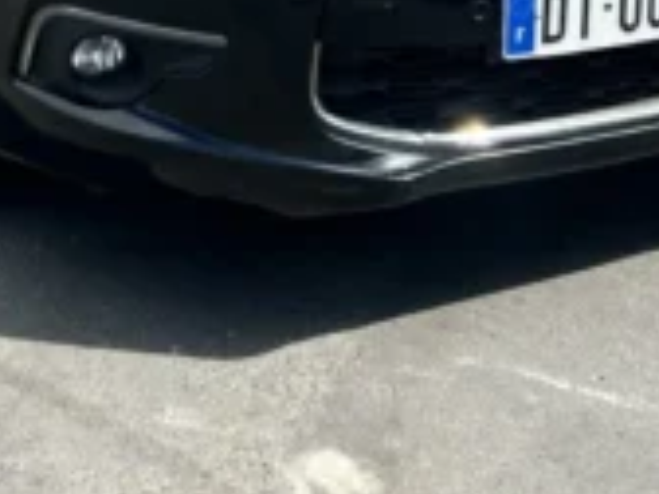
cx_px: 165
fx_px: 1770
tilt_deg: -11.1
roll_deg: -0.1
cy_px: -231
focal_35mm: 93
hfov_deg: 20.9
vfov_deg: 14.8
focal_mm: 5.7
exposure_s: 1/3257
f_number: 1.5
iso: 50
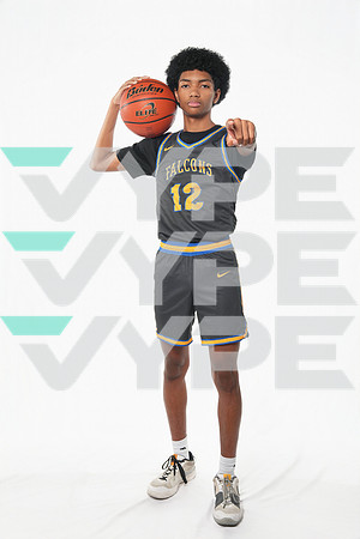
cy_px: 270
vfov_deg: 45.6
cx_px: 180
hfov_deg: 31.3
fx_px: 642
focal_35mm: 43
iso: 500
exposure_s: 1/125
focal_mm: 42.8
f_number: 7.1
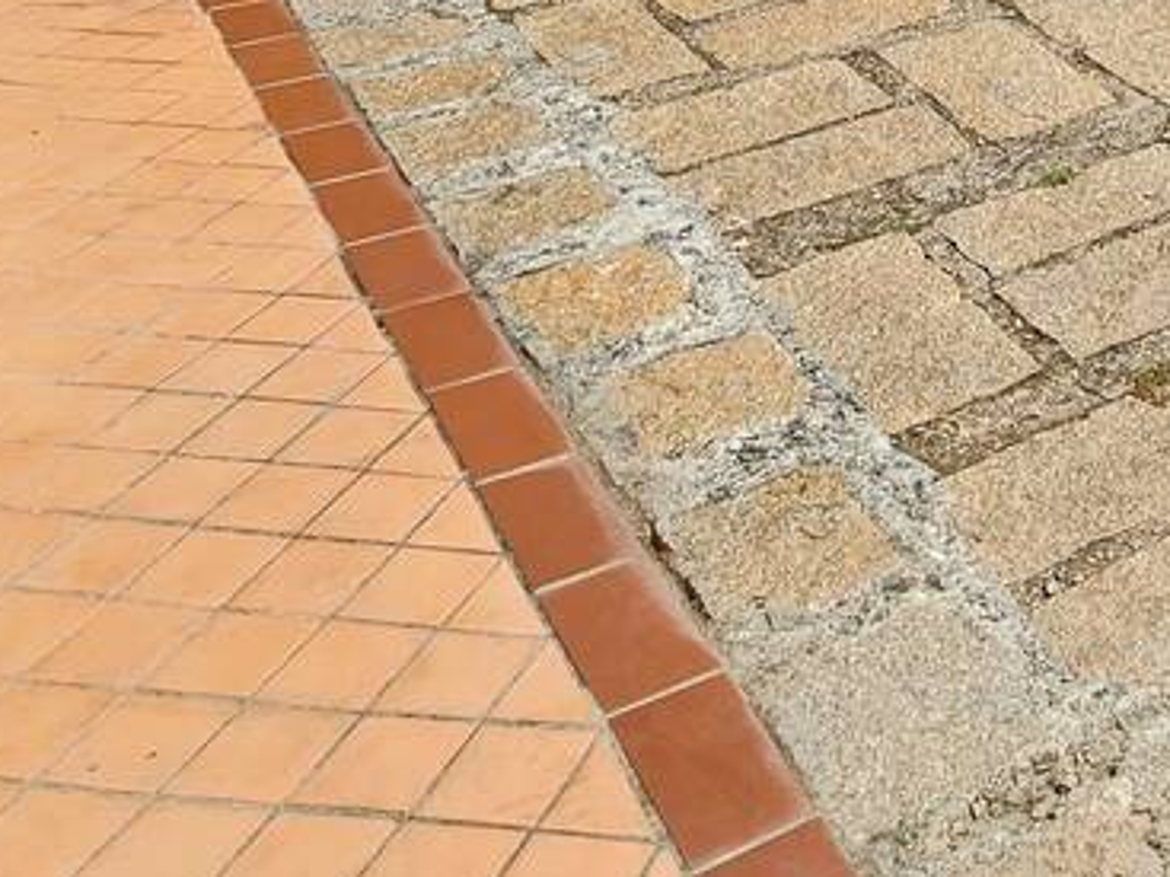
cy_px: -647
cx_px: 1508
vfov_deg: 20.9
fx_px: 1723
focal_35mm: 51
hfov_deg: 30.1
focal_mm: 2.2
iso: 50
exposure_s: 1/1641
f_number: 2.2
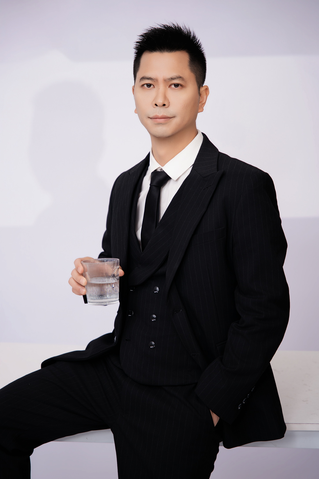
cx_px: 160
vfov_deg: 28.8
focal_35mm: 70
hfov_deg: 19.5
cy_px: 240
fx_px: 930
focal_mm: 70
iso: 200
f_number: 2.8
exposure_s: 1/125
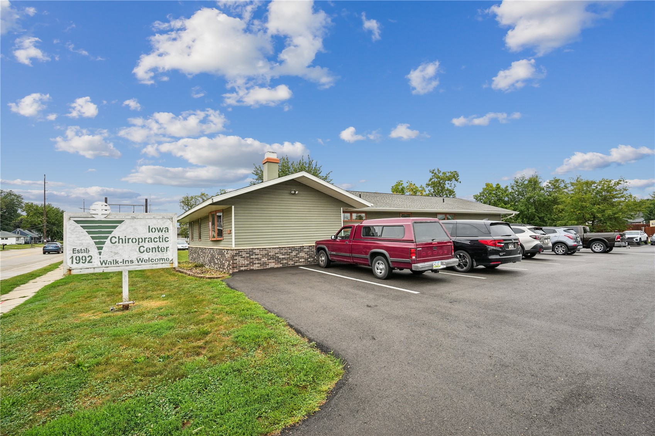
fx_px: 291
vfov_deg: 73.7
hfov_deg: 96.7
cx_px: 328
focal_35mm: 16
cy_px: 218
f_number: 9
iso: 640
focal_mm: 16
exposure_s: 1/200
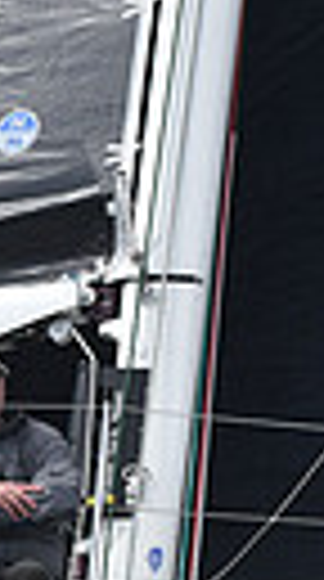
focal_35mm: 434
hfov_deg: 2.7
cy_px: 672
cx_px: -963
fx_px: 6668
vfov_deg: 5.0
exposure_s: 1/800
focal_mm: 92
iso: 250
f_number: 9
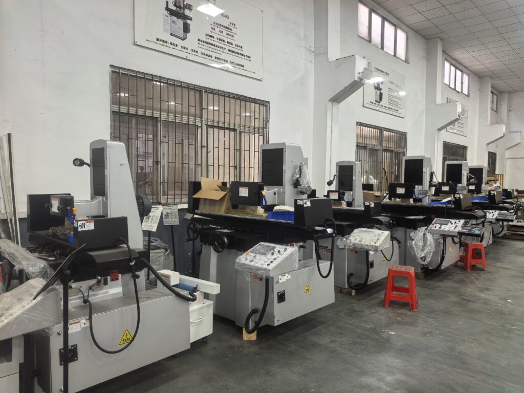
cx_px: 262
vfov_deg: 56.8
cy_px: 196
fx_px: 363
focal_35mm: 24
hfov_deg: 71.6
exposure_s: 1/100
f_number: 1.4
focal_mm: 6.98
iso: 160
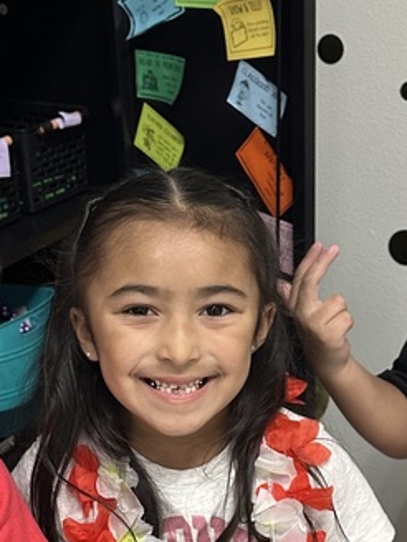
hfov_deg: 19.6
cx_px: 154
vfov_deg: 25.7
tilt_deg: -25.1
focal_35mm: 75
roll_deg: +2.9
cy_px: 411
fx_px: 1176
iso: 250
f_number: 1.78
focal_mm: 6.86
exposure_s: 1/60
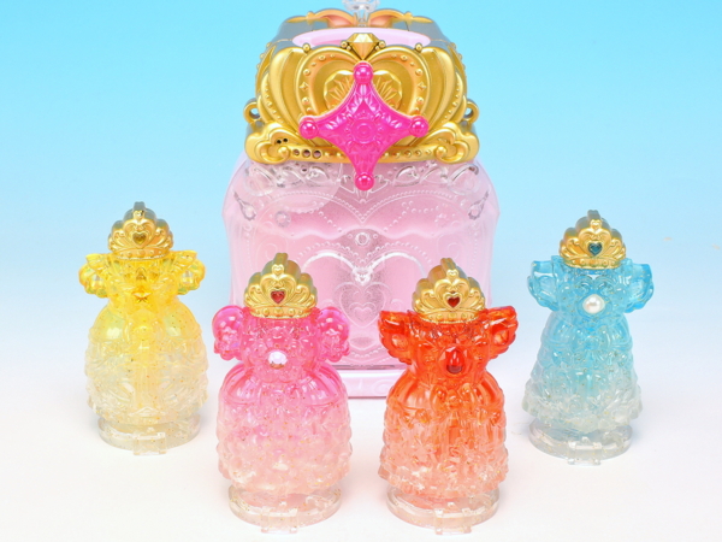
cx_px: 361
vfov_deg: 19.6
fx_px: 1564
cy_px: 271
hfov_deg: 26.0
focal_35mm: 75
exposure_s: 1.3
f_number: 7.3
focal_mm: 16
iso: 80
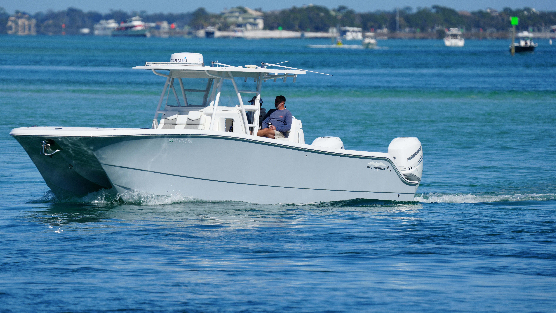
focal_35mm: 629
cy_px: 157
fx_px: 9273
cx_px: 278
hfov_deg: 3.4
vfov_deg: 1.9
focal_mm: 600
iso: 100
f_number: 8
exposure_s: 1/640
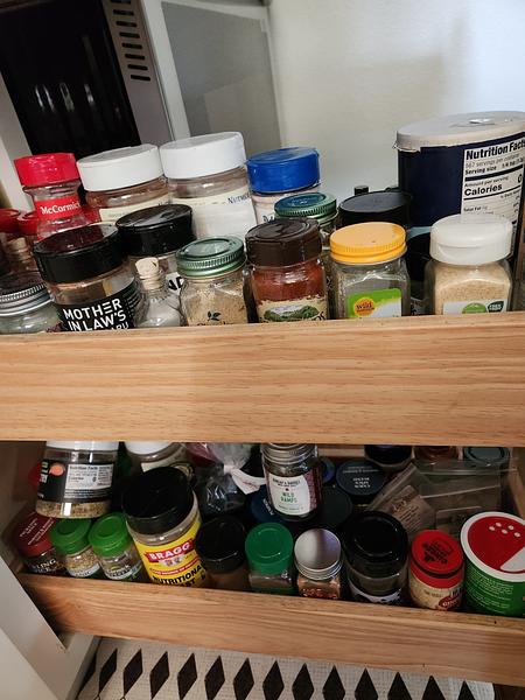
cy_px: 350
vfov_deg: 73.9
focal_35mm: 23
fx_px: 465
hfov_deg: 58.9
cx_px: 262
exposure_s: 1/40
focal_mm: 5.4
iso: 640
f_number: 1.8
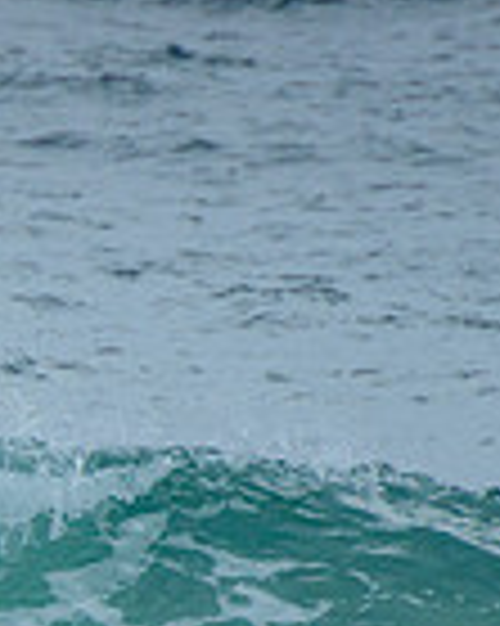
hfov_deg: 0.8
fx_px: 35536
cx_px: -706
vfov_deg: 1.0
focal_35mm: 1919
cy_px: 643
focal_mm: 400
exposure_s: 1/1600
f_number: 8
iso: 500
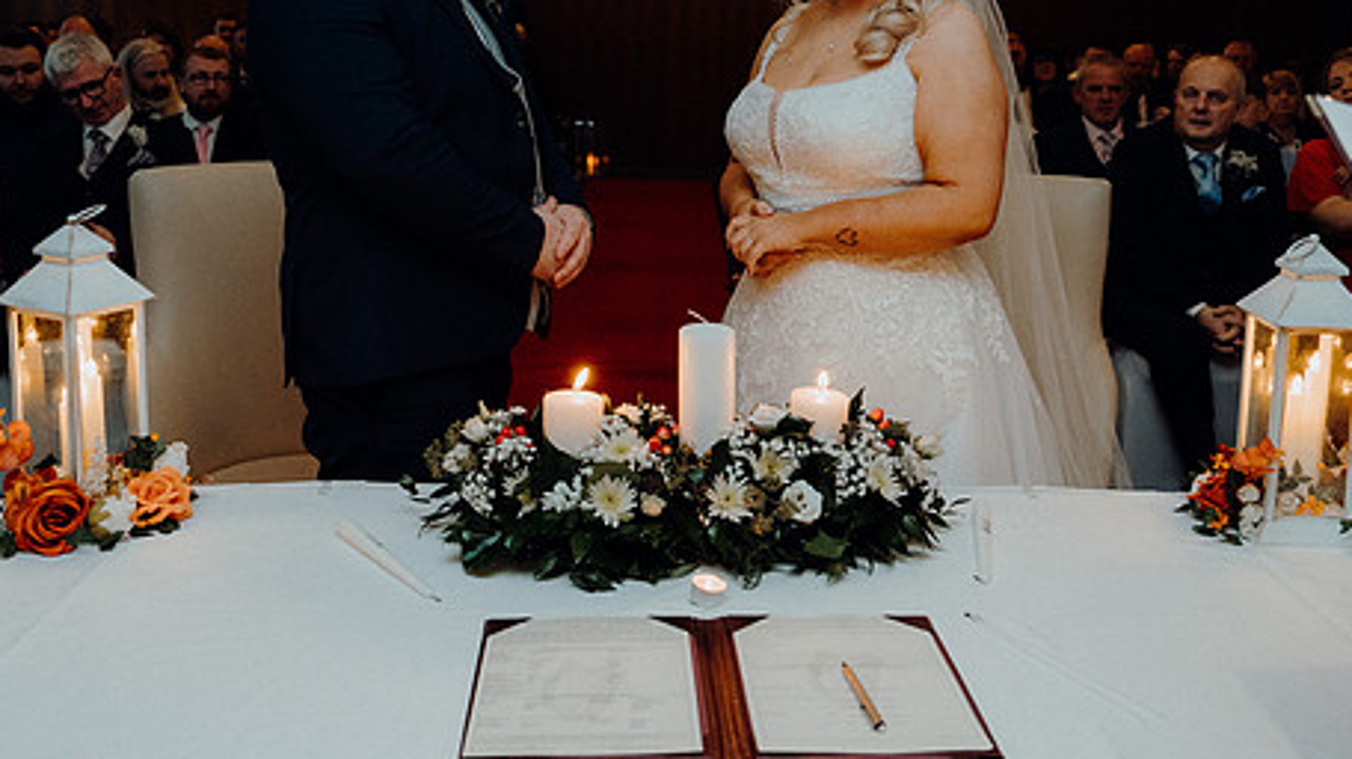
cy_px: 215
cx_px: 682
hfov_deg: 50.5
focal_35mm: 40
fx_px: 1433
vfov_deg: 29.3
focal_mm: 30
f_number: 3.5
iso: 2500
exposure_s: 1/160
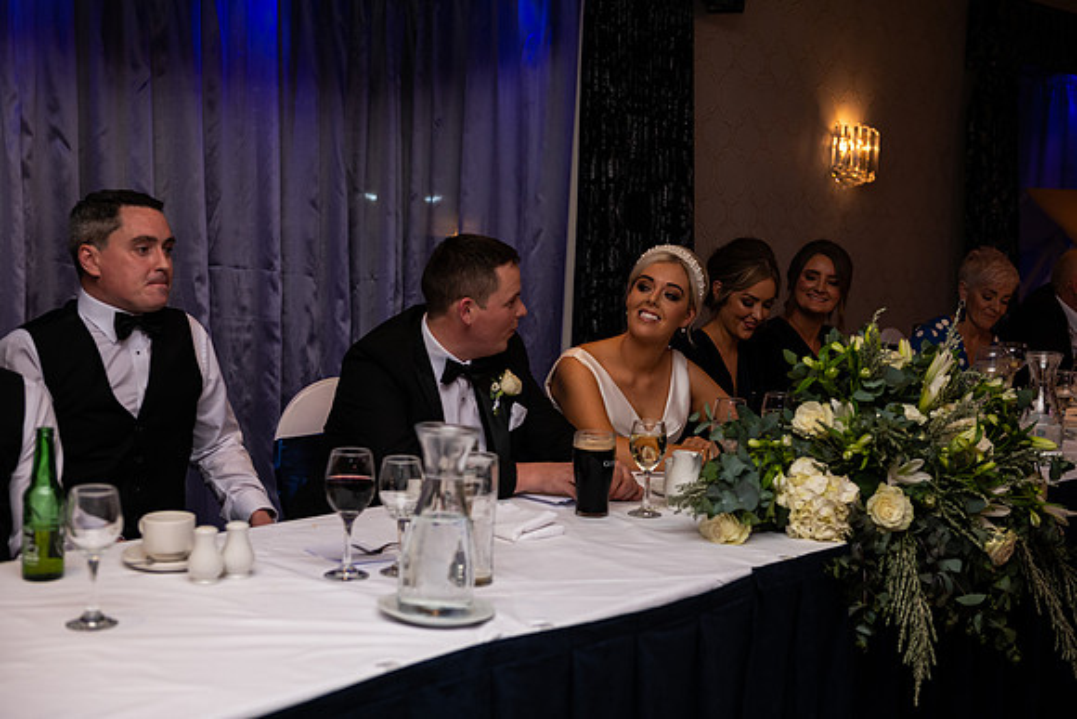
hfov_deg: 41.1
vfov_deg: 28.1
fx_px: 1436
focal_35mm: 48
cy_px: 360
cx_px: 538
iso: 640
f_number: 3.5
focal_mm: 48
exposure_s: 1/160
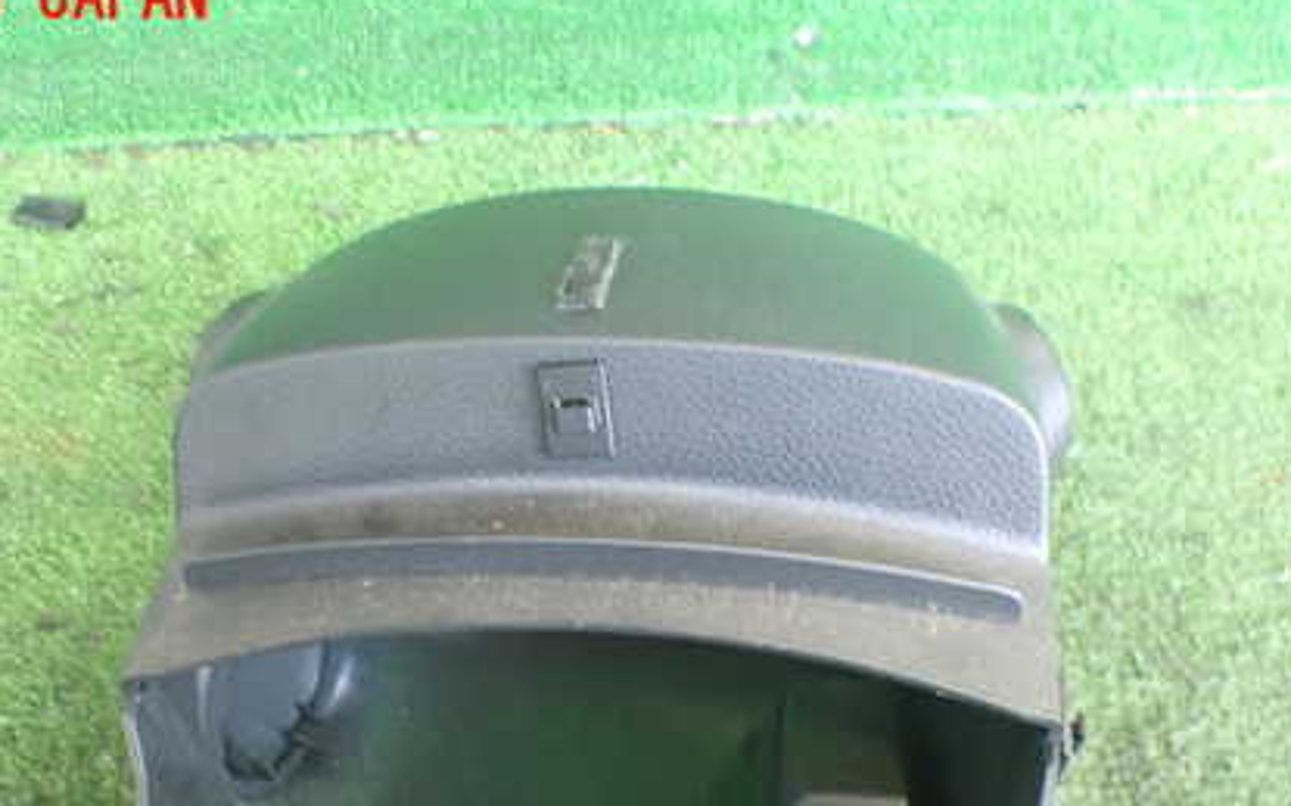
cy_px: 660
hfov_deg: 43.4
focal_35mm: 46
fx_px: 1618
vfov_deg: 27.3
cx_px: 576
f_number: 2.3
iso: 800
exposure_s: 1/80
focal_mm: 5.4
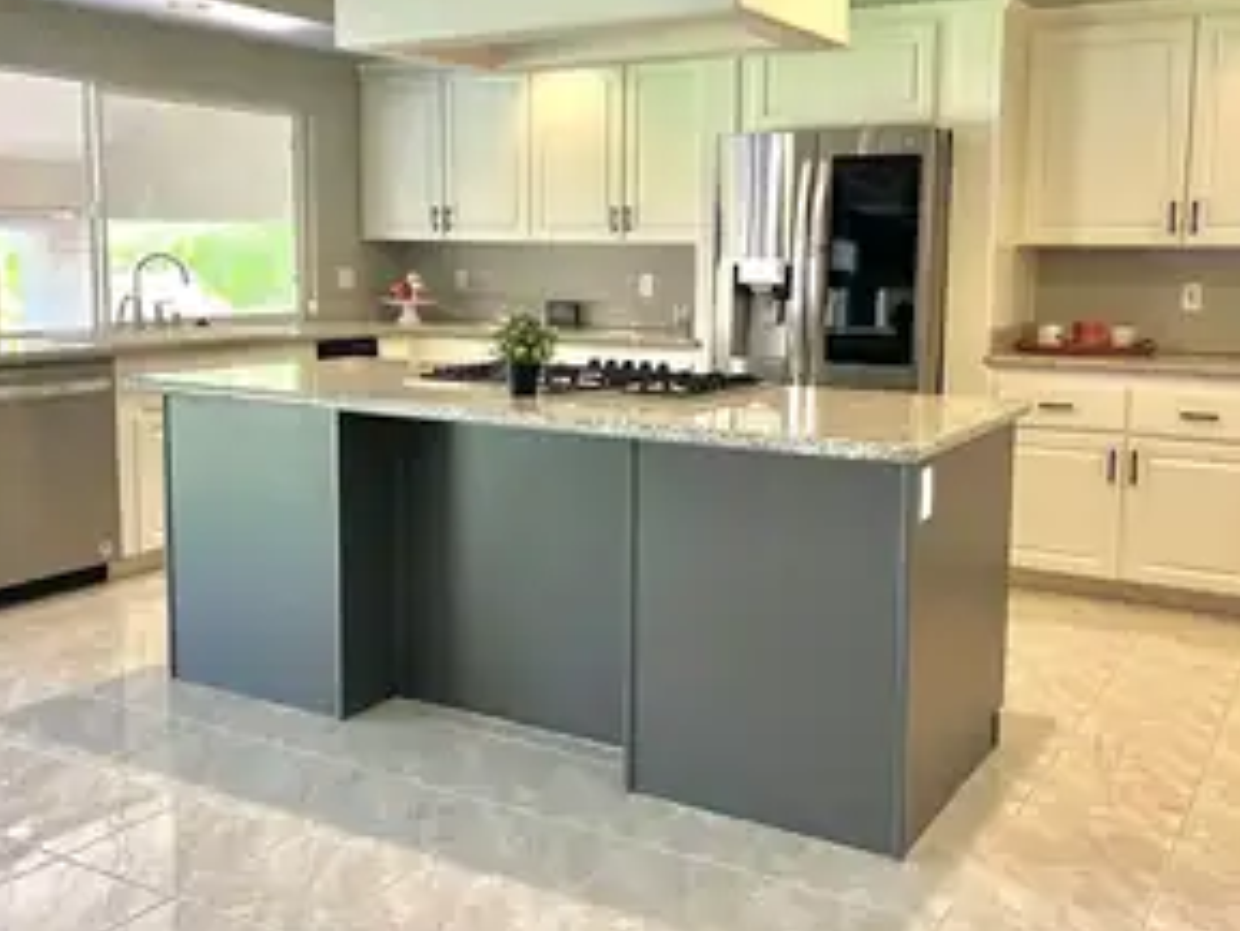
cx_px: 644
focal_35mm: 36
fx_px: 1290
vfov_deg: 39.6
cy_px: 399
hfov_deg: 51.3
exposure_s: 1/60
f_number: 1.6
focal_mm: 5.1
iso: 80
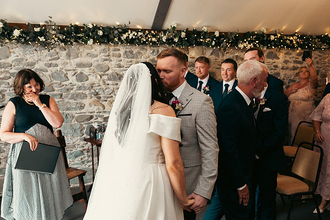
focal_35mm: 32
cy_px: 112
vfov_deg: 41.1
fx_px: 293
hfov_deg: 58.7
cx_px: 169
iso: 1250
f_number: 3.5
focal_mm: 31
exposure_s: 1/160
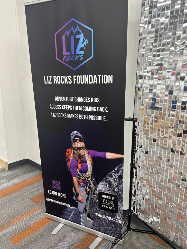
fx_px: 187
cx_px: 94
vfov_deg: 67.3
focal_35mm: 26
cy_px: 124
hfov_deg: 53.1
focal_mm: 5.7
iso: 80
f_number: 1.5
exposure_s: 1/67
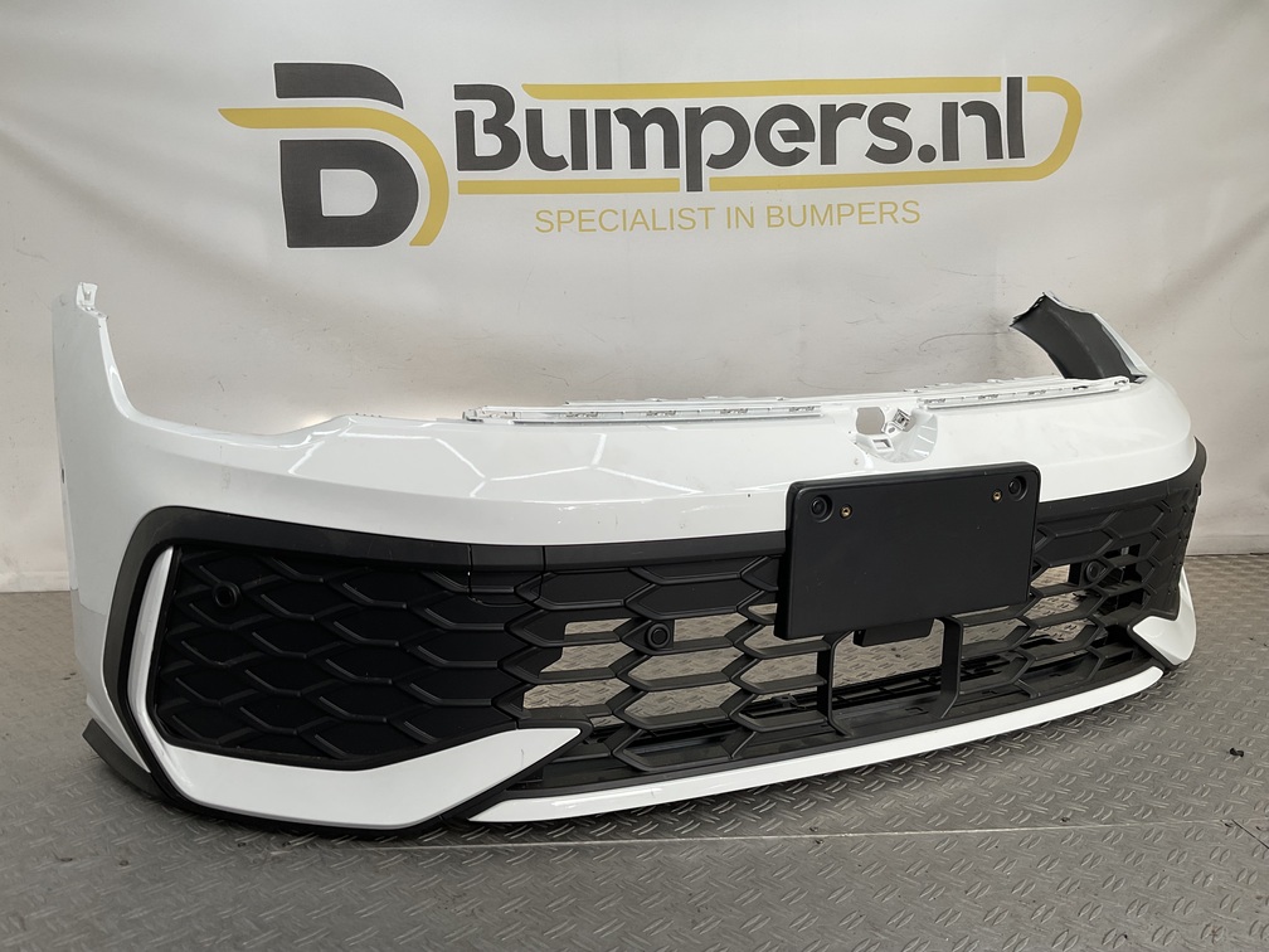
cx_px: 634
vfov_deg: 48.2
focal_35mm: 29
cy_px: 476
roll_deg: +1.0
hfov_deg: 61.7
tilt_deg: -7.8
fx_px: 1063
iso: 16
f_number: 1.8
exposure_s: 1/412
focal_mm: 3
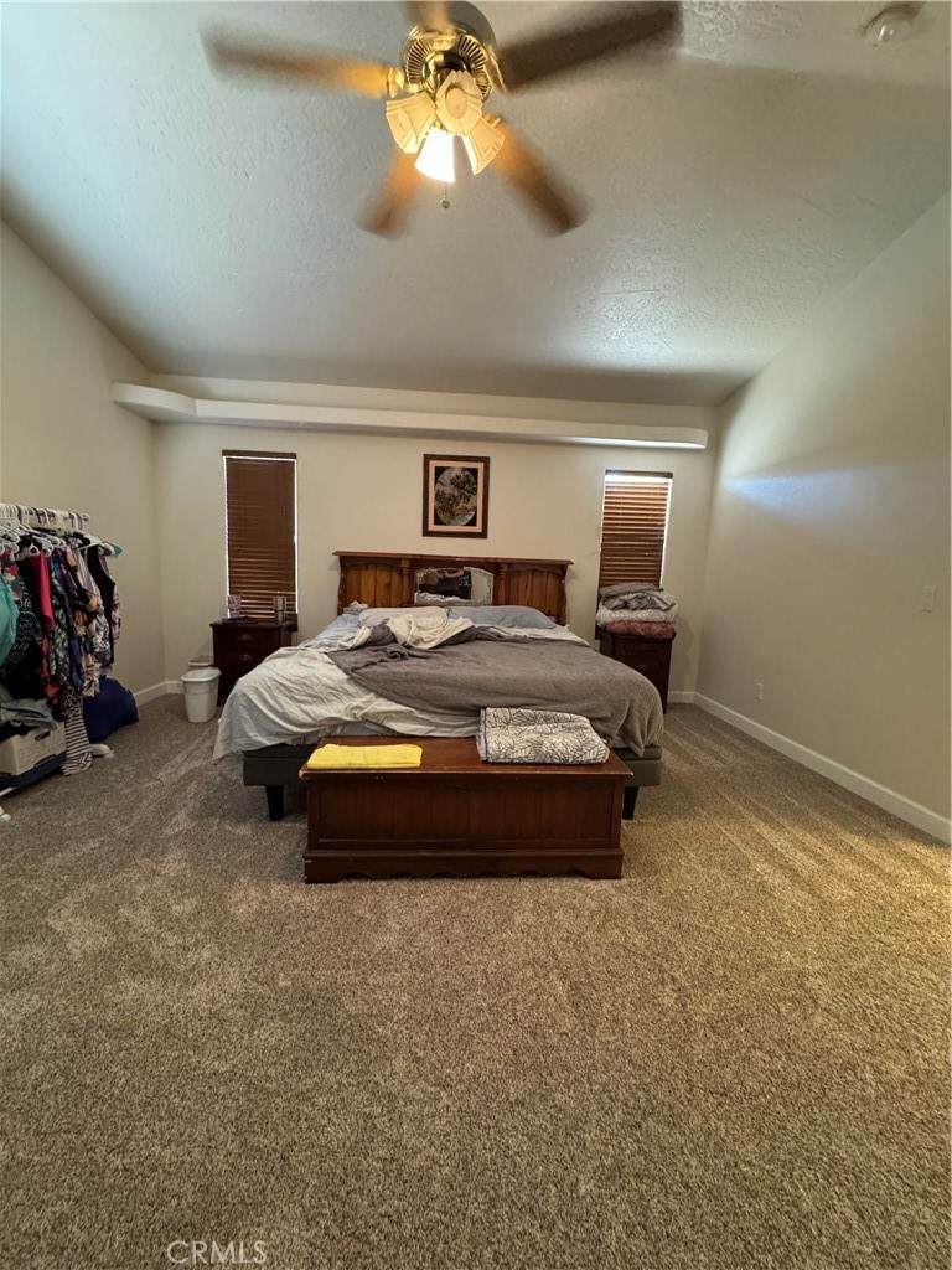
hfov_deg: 85.7
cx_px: 476
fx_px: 513
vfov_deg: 102.1
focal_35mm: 14
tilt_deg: -7.2
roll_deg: -1.4
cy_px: 635
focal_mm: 2.22
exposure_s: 1/60
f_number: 2.2
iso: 1250
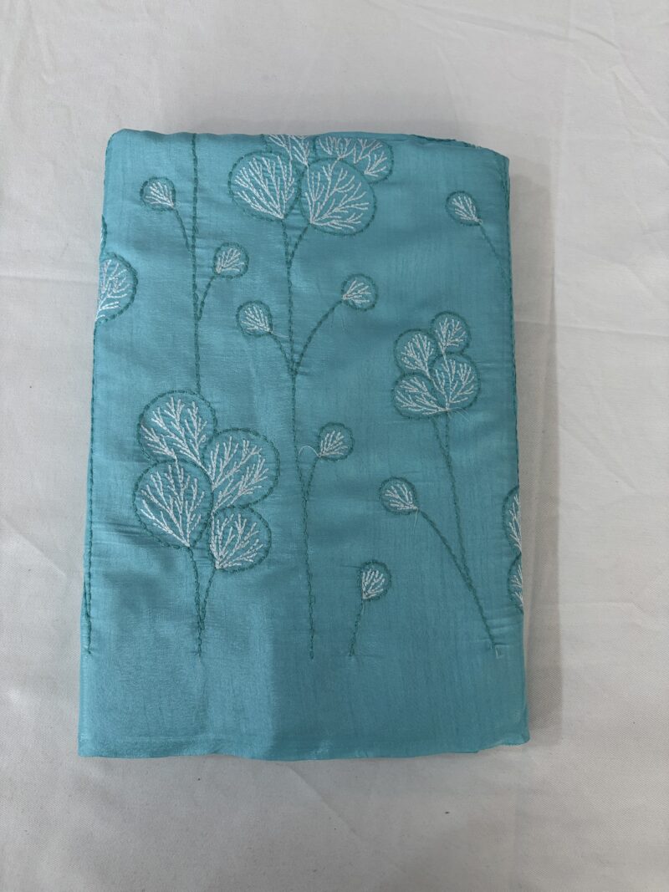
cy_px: 446
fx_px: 670
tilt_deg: -81.8
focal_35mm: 26
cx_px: 334
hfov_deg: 53.1
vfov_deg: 67.3
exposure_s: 1/50
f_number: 1.6
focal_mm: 5.96
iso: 100
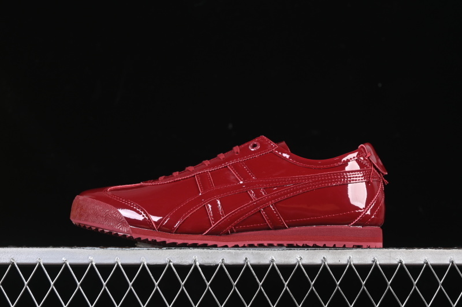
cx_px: 231
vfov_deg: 18.2
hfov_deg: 27.0
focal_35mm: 75
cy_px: 154
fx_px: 962
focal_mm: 50
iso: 160
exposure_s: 1/60
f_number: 7.1
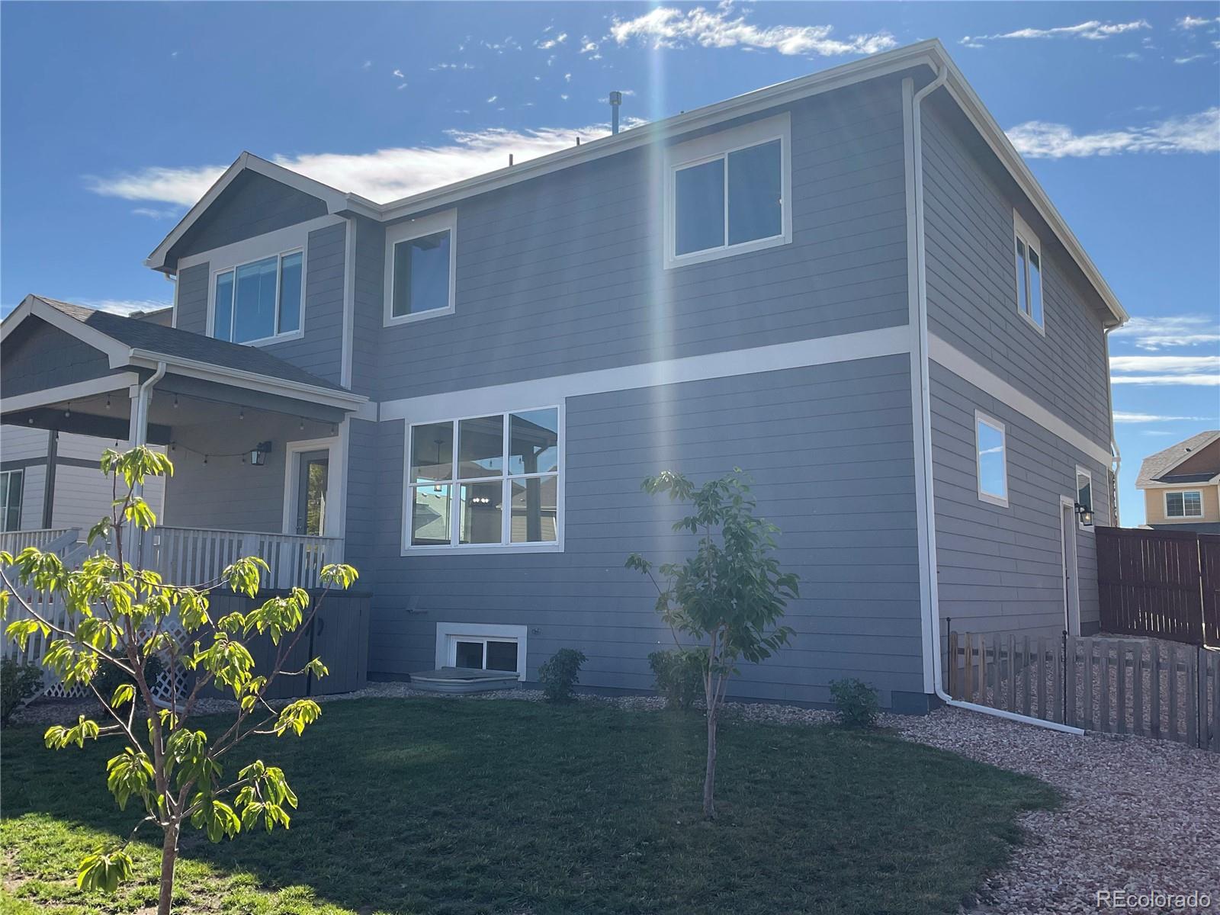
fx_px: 1022
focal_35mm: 29
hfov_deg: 61.7
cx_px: 610
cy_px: 458
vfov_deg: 48.2
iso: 16
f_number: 1.8
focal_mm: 3
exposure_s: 1/1577
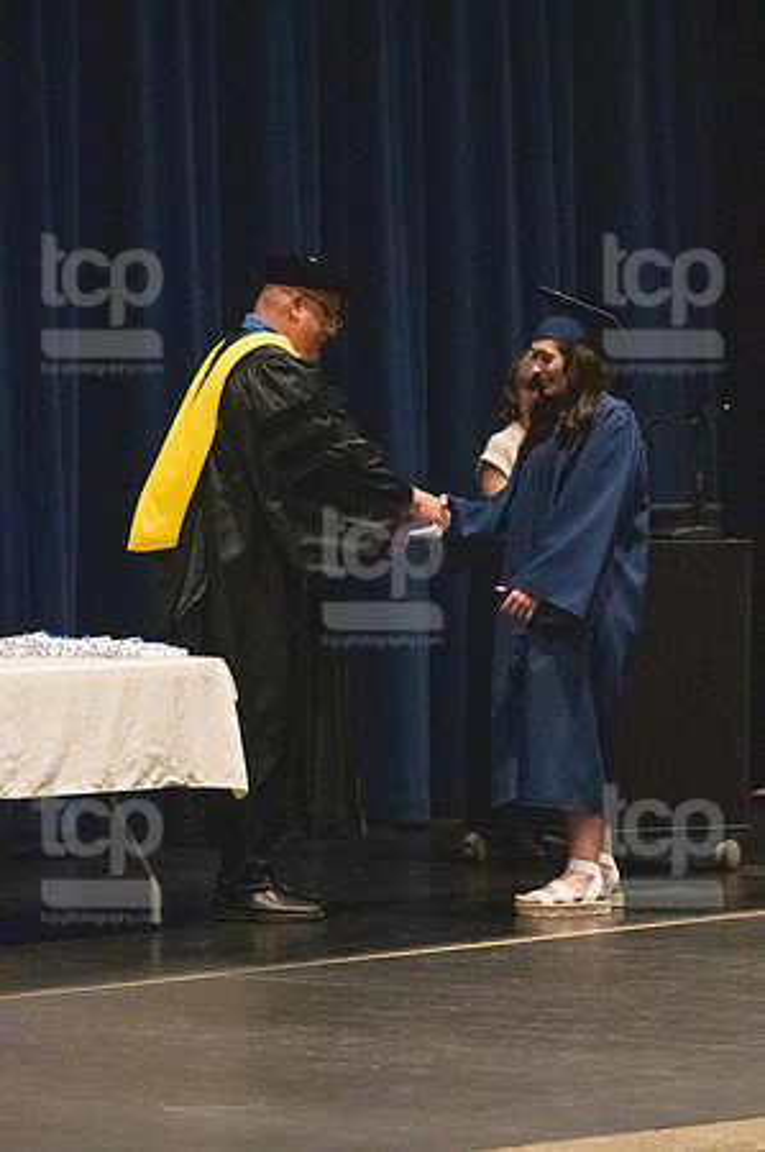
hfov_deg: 7.3
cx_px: 382
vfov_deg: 11.0
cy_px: 576
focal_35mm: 187
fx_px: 5974
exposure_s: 1/400
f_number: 3.2
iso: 10000
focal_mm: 125
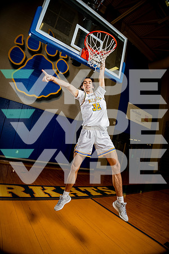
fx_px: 141
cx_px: 84
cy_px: 127
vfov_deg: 84.0
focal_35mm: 20
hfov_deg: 61.9
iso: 160
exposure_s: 1/250
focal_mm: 20
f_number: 4
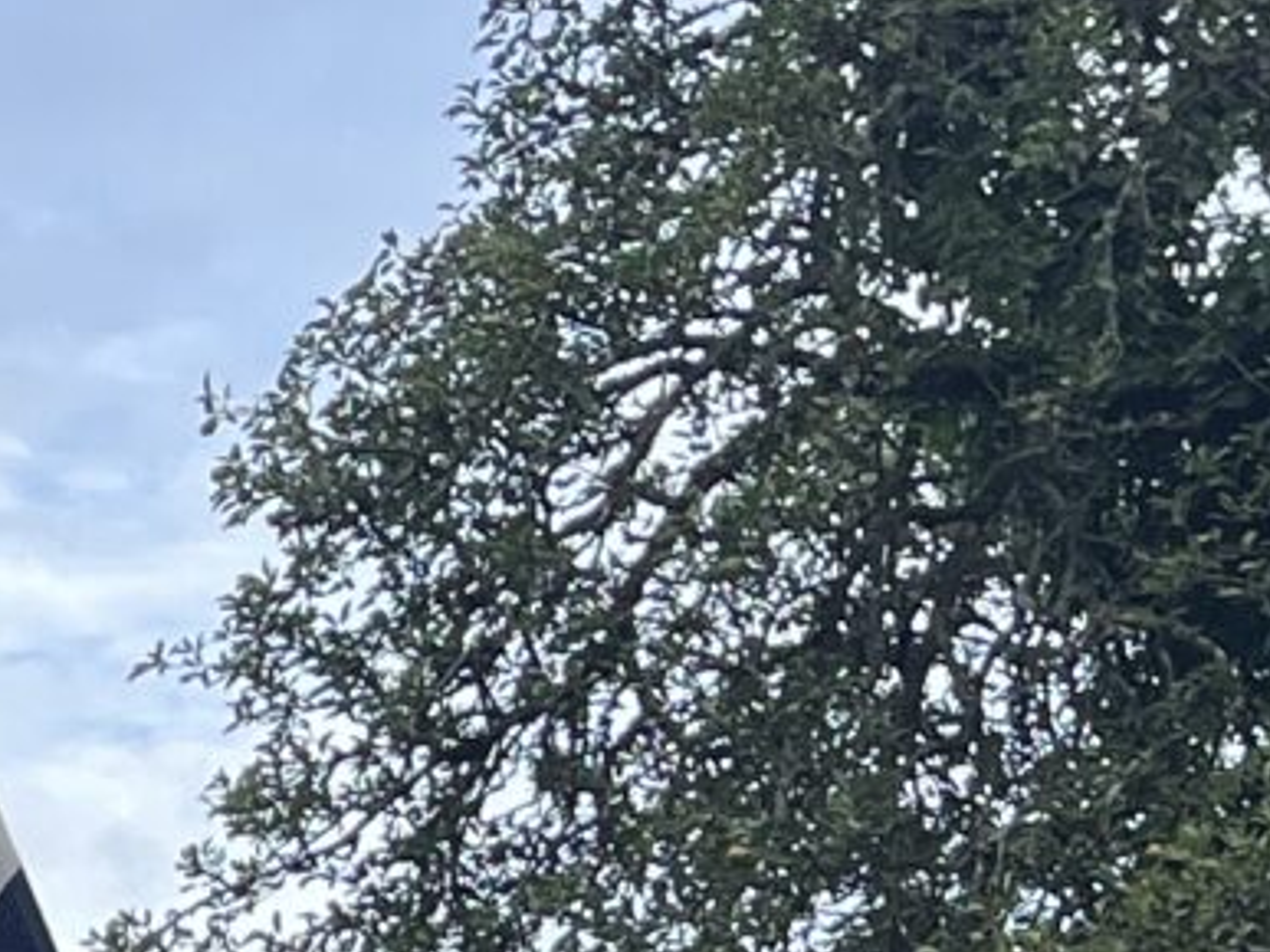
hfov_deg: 10.7
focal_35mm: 172
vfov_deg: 8.1
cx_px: -1112
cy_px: 2170
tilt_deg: +3.7
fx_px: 6308
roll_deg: -0.5
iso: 50
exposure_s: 1/1186
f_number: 1.6
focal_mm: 5.1
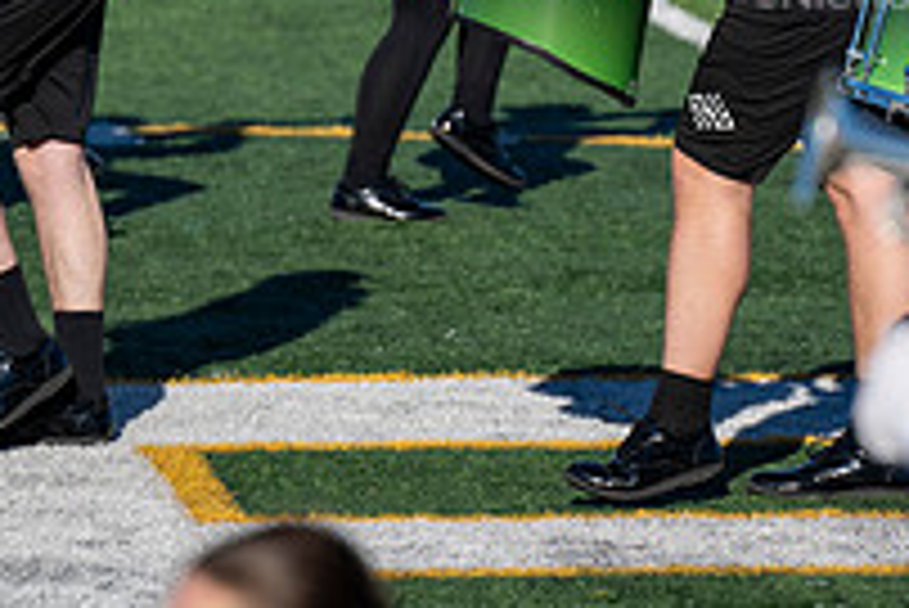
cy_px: -205
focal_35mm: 573
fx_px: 14478
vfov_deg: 2.4
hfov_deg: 3.6
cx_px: 940
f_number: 4
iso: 160
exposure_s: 1/2000
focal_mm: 200
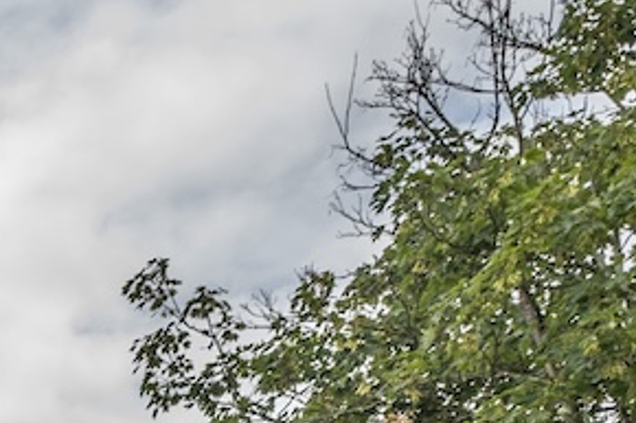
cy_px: 1137
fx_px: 1536
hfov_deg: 14.8
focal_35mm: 87
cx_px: -884
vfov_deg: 11.6
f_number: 2.8
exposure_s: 1/1000
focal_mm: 14
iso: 50
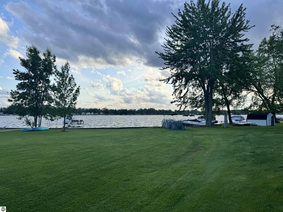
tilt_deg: +2.2
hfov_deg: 71.6
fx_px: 196
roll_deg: +0.3
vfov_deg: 56.8
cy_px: 106
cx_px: 142
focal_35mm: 24
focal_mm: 6.76
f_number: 1.78
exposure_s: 1/2174
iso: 80
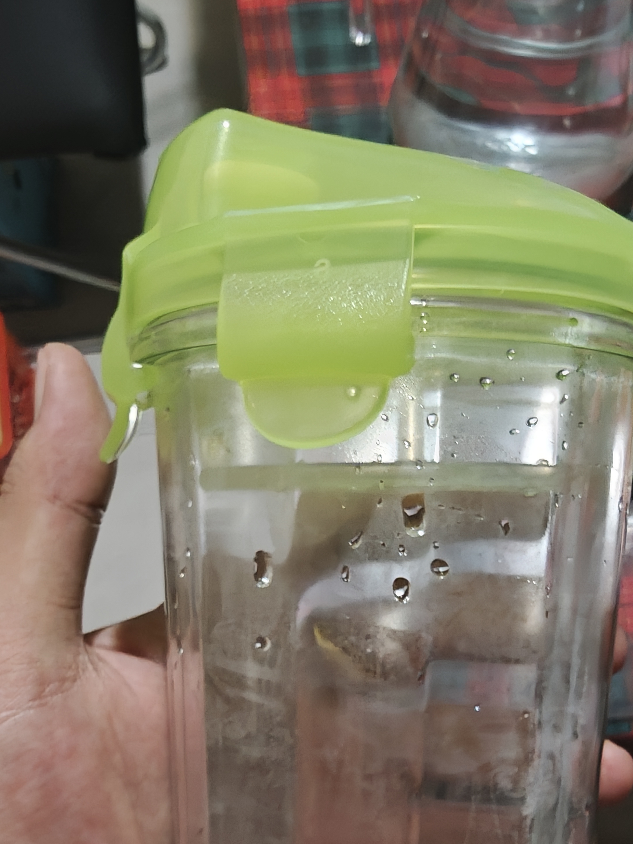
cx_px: 439
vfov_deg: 47.4
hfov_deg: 36.3
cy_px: 535
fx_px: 951
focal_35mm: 39
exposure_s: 1/20
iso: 2500
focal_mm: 2.3
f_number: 2
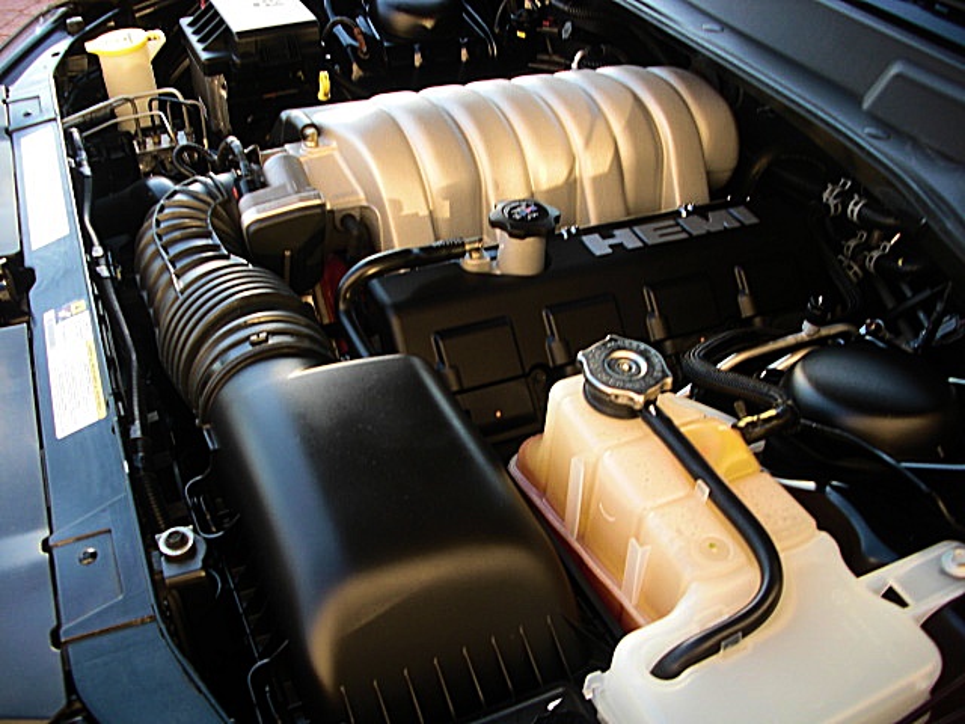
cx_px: 482
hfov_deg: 51.4
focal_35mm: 36
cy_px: 362
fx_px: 1004
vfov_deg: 39.7
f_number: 2.8
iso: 50
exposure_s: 1/60
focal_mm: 6.3
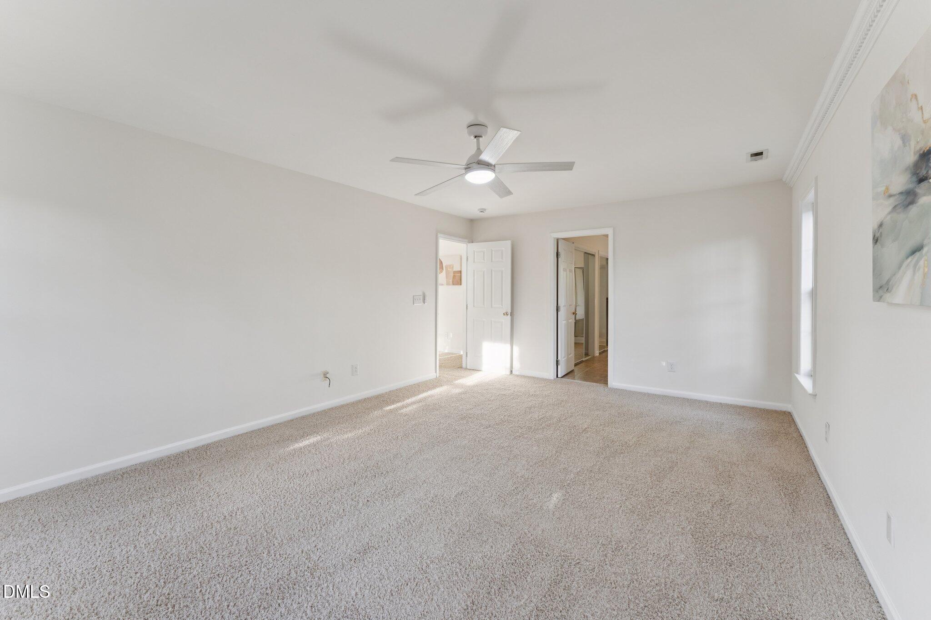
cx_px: 466
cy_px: 310
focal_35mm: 14
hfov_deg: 104.3
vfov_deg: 81.2
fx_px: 362
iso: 640
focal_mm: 14
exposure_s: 1/60
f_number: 9
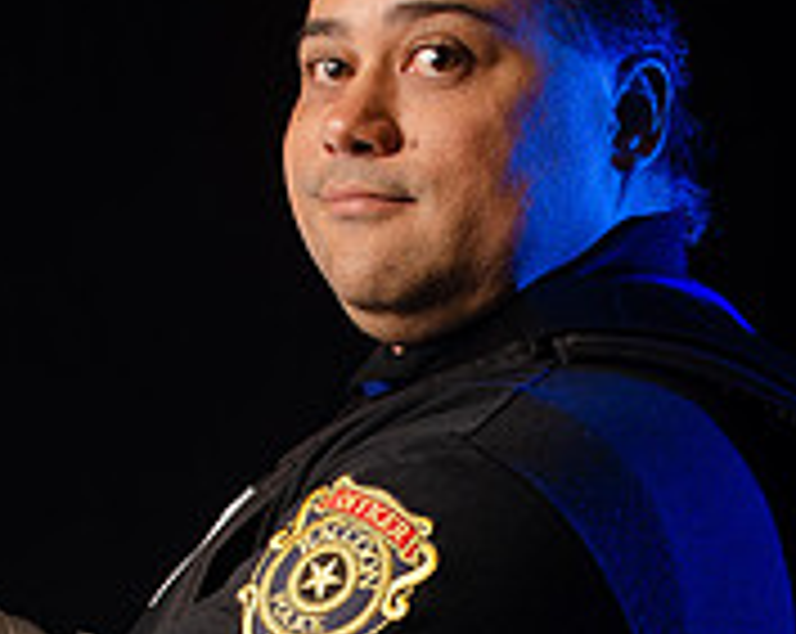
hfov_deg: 23.0
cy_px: 544
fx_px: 1952
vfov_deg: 18.2
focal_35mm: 83
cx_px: 414
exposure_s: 1/90
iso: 200
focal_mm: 18
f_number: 8
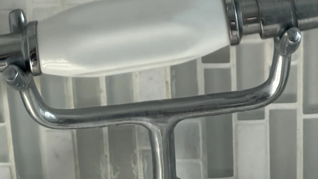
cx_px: 142
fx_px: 970
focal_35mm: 115
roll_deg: +1.3
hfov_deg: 18.6
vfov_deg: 7.9
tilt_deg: -18.1
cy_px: -481
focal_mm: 6.76
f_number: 1.78
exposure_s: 1/1238
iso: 80
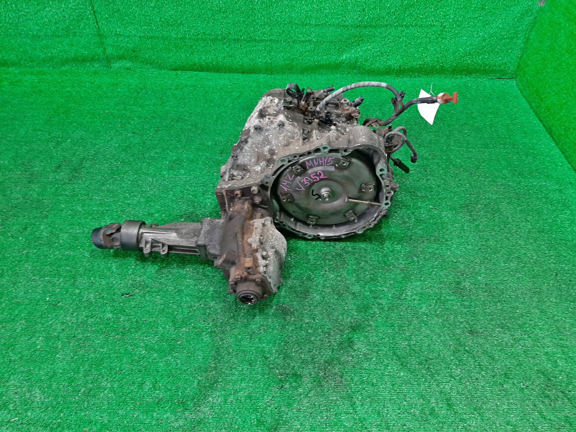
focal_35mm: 26
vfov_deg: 53.1
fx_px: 433
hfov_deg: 67.3
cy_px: 216
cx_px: 288
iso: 130
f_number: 1.7
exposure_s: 1/50
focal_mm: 3.93
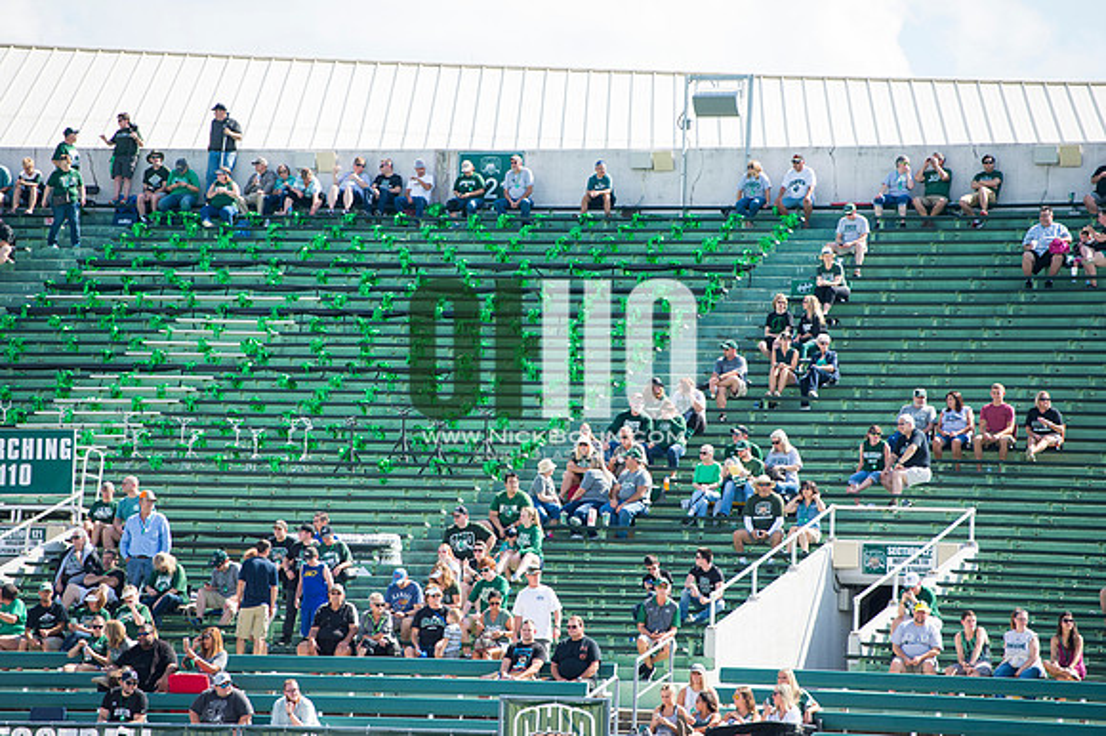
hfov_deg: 10.3
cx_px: 553
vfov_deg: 6.9
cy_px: 368
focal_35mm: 200
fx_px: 6141
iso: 200
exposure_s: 1/1000
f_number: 4.5
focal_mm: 200
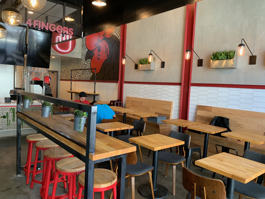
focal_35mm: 27
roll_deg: -2.8
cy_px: 102
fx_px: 207
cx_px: 131
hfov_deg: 65.3
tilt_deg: -2.2
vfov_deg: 51.4
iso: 160
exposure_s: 1/60
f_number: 1.8
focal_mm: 4.25
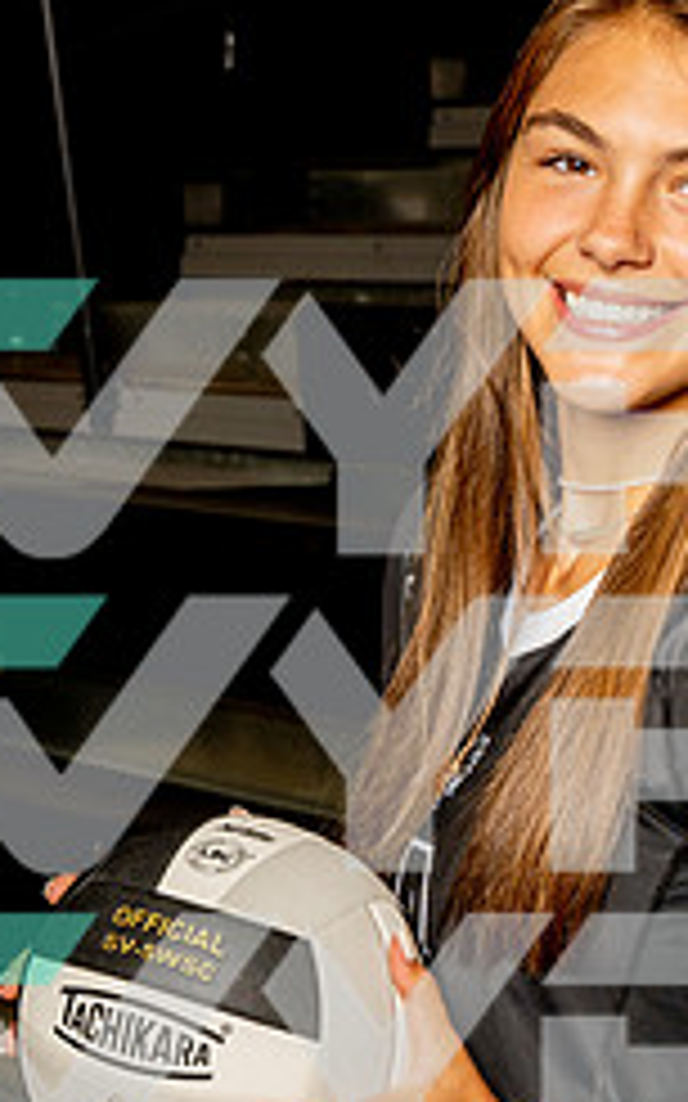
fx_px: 3542
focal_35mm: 118
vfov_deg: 17.6
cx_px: 499
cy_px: 738
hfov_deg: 11.1
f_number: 7.1
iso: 400
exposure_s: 1/250
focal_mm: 42
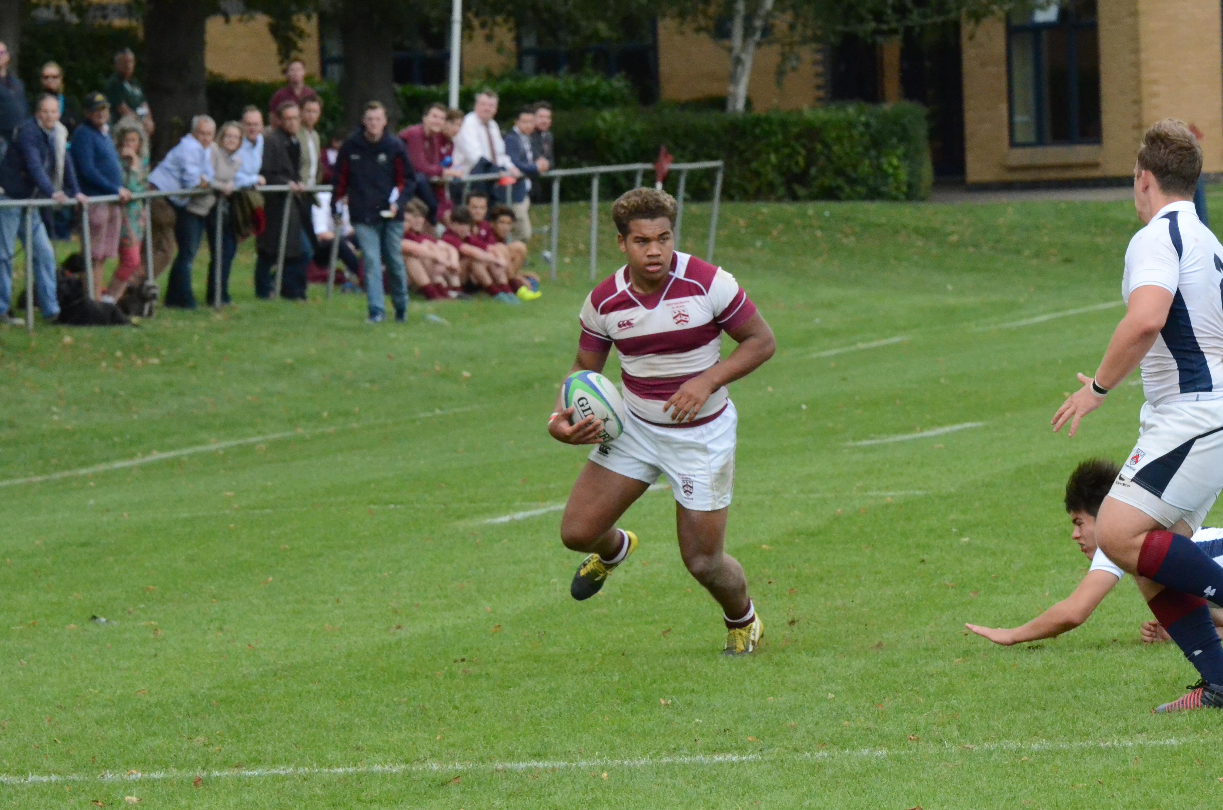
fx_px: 10869
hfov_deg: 6.4
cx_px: 640
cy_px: 435
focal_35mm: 321
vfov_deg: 4.3
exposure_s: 1/2500
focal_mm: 175
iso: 5000
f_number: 8
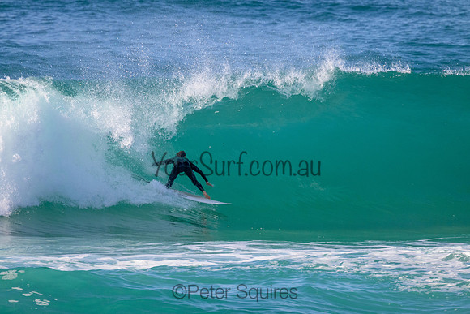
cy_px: 157
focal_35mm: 800
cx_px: 235
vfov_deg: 1.7
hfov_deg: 2.6
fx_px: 10446
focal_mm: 800
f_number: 11
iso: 2500
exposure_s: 1/2000
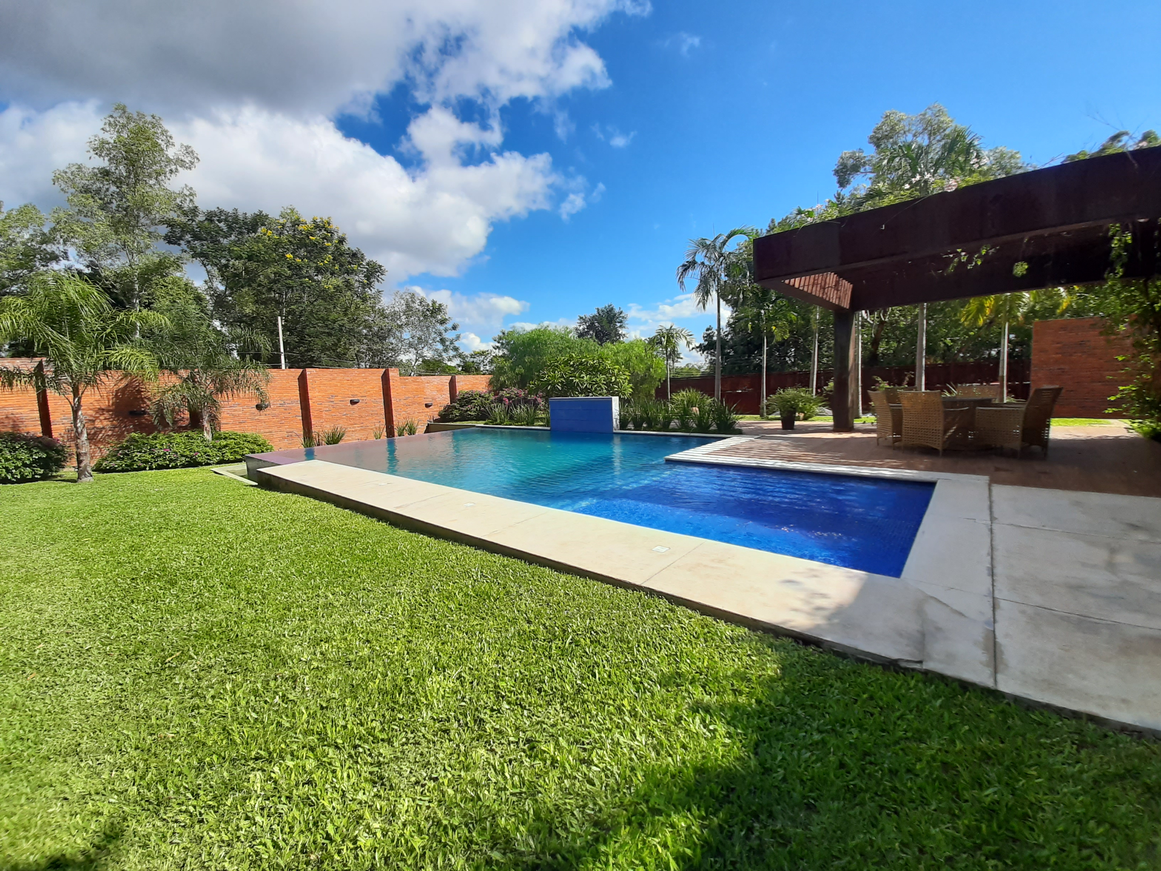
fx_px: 436
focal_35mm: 13
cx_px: 580
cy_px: 436
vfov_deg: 89.9
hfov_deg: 106.2
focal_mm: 1.42
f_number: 2.2
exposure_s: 1/1355
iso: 40
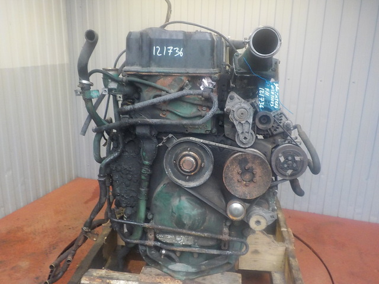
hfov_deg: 60.0
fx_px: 328
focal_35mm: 30
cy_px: 142
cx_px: 190
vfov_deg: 46.8
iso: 320
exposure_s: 1/30
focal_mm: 4.1
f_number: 3.3
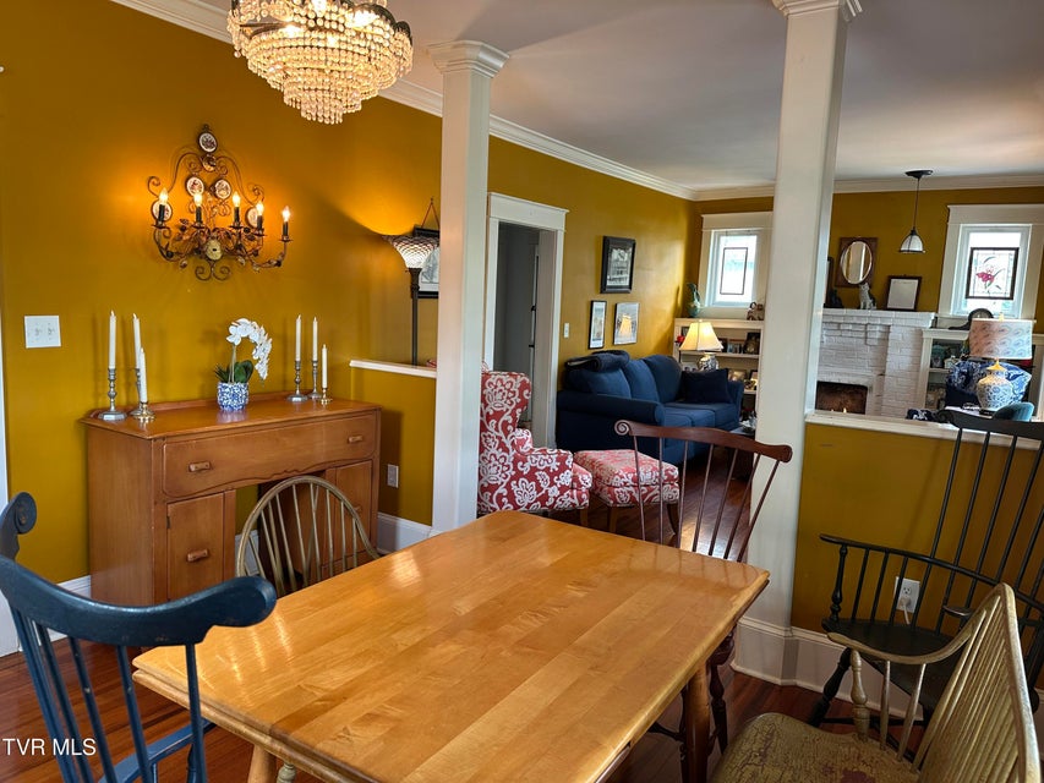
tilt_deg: -7.2
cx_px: 522
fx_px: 724
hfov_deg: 71.6
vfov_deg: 56.8
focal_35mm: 24
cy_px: 392
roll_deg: -2.0
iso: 125
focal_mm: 6.86
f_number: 1.78
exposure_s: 1/60
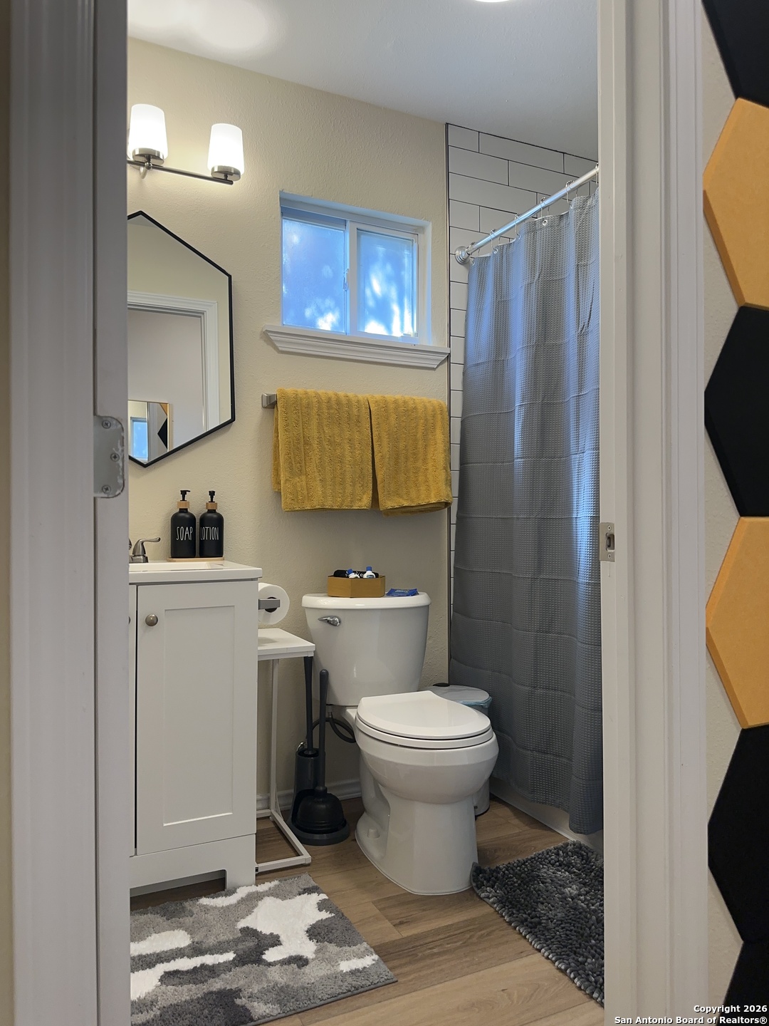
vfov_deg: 71.6
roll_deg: -0.7
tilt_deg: +0.7
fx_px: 711
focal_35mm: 24
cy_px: 513
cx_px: 384
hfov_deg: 56.8
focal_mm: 6.86
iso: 125
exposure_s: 1/120
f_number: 1.78
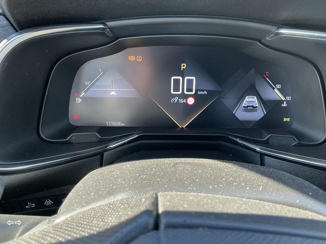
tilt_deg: -27.8
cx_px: 163
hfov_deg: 63.4
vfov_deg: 49.7
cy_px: 122
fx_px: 264
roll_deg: +2.2
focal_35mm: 28
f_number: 1.8
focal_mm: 3
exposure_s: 1/96
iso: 64
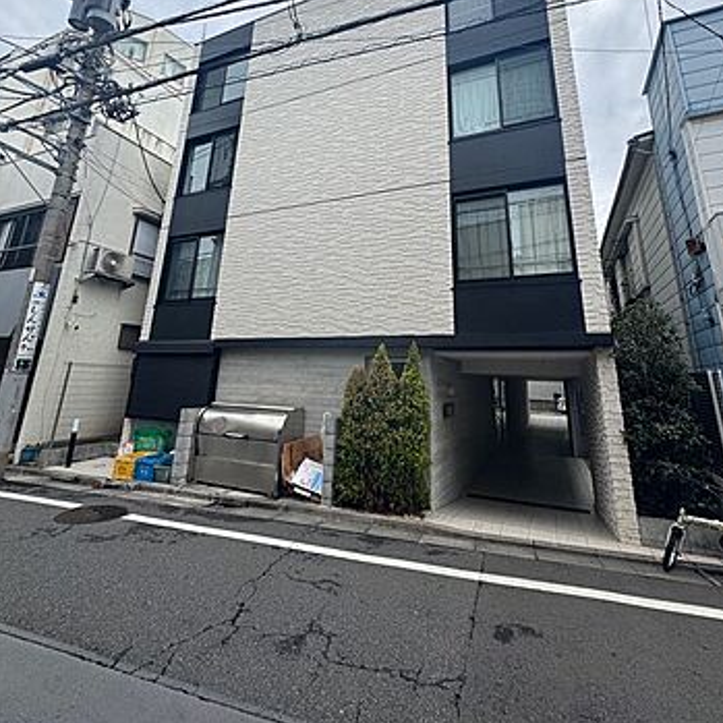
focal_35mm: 17
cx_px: 365
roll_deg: -2.5
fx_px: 402
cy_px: 265
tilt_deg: +16.7
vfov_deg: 82.2
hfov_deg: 84.0
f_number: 2.2
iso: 40
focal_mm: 2.22
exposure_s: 1/476
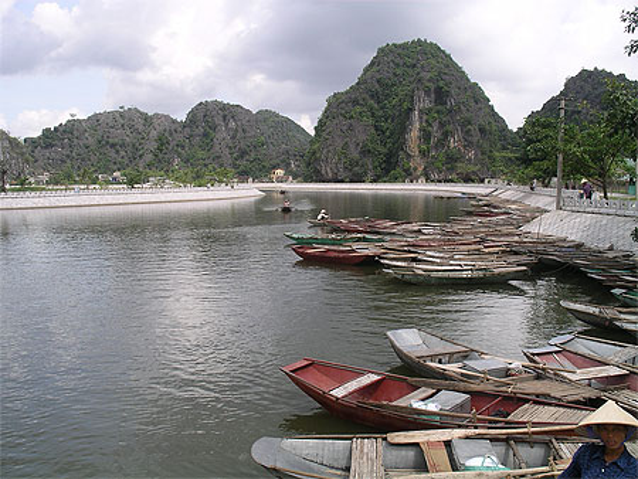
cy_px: 240
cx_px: 319
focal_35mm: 37
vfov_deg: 38.7
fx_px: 682
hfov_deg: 50.1
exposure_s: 1/222
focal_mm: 7.8
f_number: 4.3
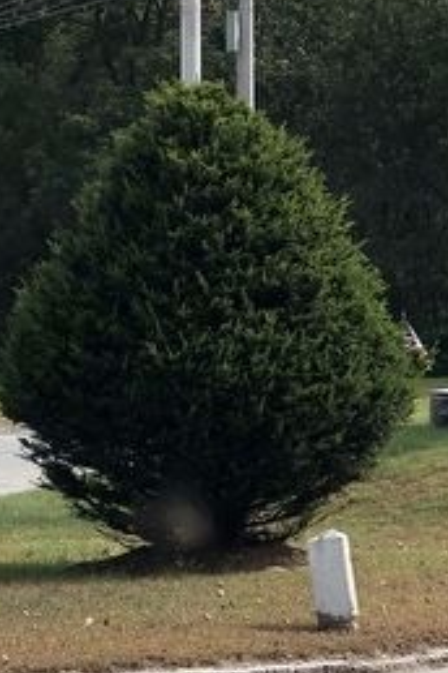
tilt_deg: -1.5
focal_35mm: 184
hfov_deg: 7.3
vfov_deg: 11.2
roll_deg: -0.3
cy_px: 323
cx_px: -208
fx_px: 3434
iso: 20
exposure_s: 1/426
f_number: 2.8
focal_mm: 6.6
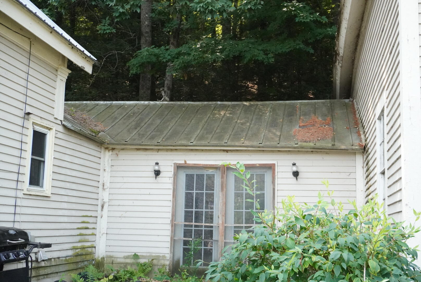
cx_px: 210
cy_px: 141
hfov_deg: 46.4
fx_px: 492
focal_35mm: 42
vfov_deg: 31.9
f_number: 5.6
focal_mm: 28
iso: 5000
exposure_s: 1/2000
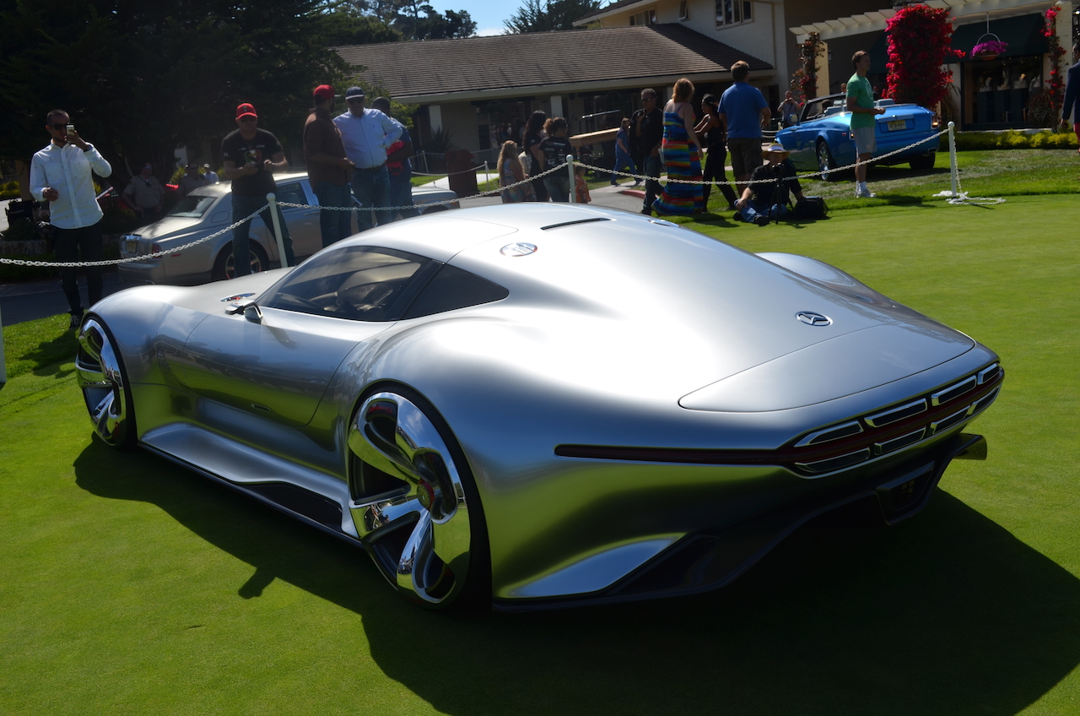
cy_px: 358
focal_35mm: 39
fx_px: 1168
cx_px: 540
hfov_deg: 49.6
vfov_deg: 34.1
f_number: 9
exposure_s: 1/320
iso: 100
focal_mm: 26
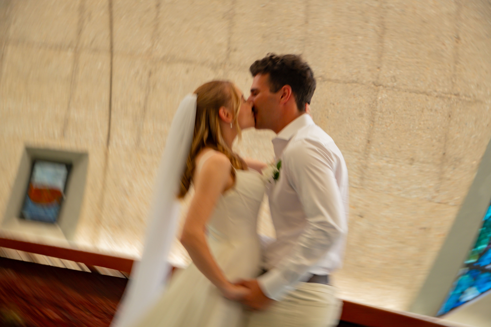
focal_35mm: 74
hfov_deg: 27.3
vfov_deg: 18.4
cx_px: 246
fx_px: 1009
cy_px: 164
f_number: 4
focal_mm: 49
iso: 400
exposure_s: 1/110
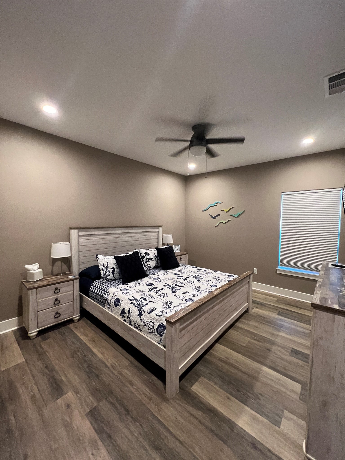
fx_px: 173
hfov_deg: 89.9
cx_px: 172
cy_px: 230
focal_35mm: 13
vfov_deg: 106.2
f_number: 1.8
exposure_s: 1/60
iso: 400
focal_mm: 1.57
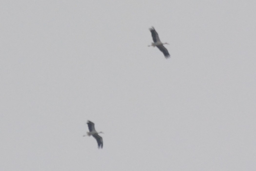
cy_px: 86
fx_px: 3200
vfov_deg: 3.1
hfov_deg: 4.6
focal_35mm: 450
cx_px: 128
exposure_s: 1/4000
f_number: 9
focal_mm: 300
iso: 3200
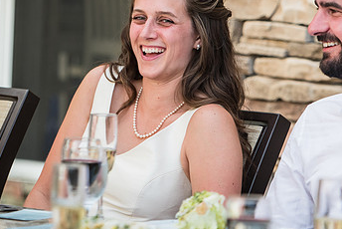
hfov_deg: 5.4
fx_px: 3603
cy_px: 78
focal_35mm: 379
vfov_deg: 3.6
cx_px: 265
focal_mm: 150
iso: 400
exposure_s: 1/125
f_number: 3.2
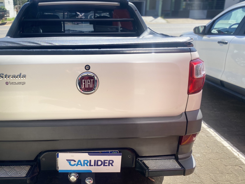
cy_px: 94
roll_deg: +0.2
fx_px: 241
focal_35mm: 34
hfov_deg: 53.2
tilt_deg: -17.5
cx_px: 88
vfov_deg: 41.8
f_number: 1.8
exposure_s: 1/1447
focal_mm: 4.25
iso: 32
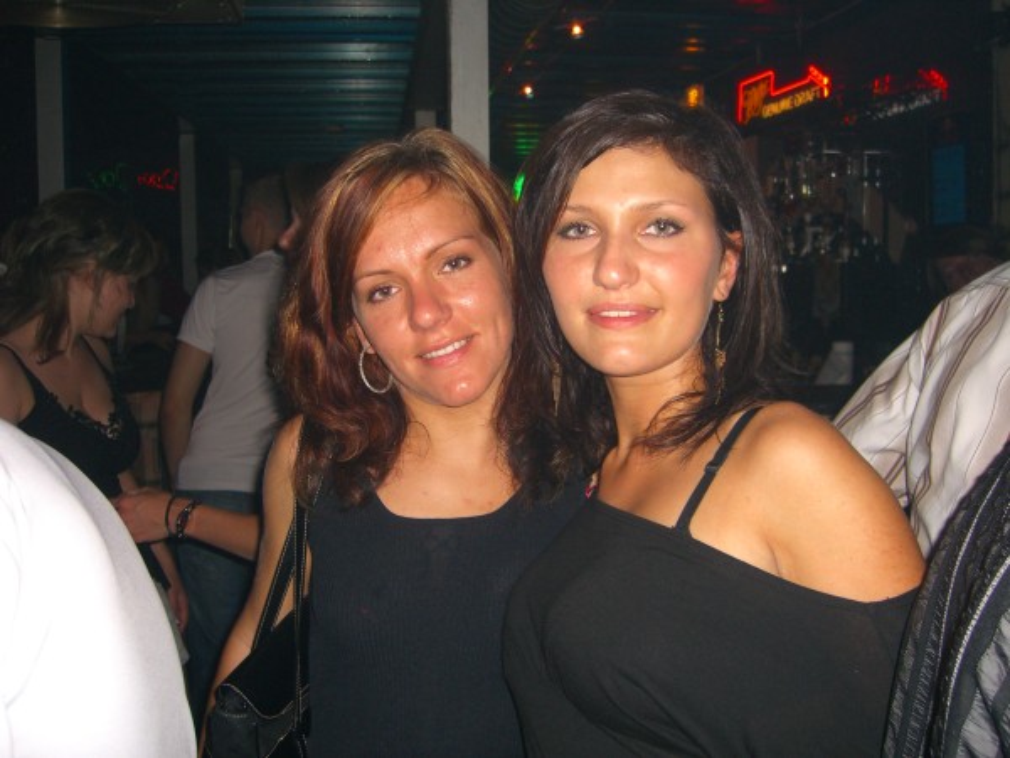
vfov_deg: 37.7
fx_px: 1109
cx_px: 505
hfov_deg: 49.0
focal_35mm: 38
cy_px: 379
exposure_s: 1/60
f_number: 2.8
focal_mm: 7.9
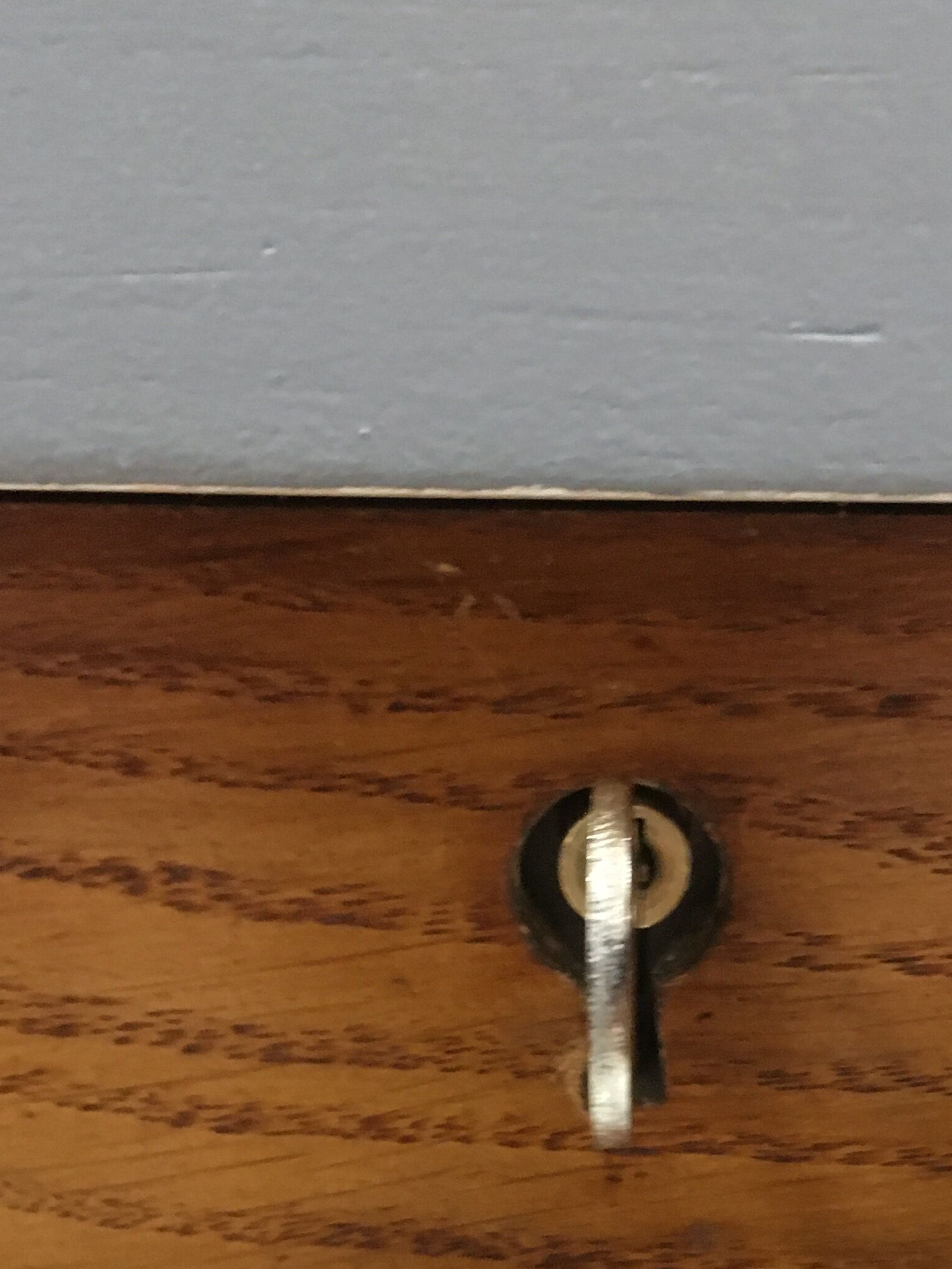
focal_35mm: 57
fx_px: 2089
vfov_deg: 32.3
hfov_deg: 25.4
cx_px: 690
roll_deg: -0.8
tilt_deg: -15.8
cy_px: 1122
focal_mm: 4.15
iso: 500
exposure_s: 1/17
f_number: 2.2
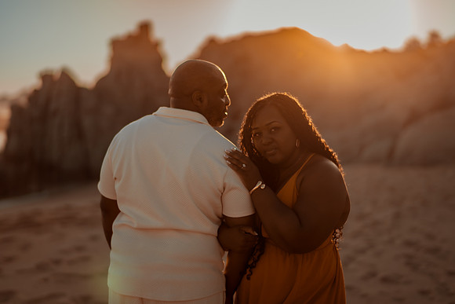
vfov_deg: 23.4
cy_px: 152
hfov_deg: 34.5
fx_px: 733
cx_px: 228
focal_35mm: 58
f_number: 1.4
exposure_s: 1/5000
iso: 100
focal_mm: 58
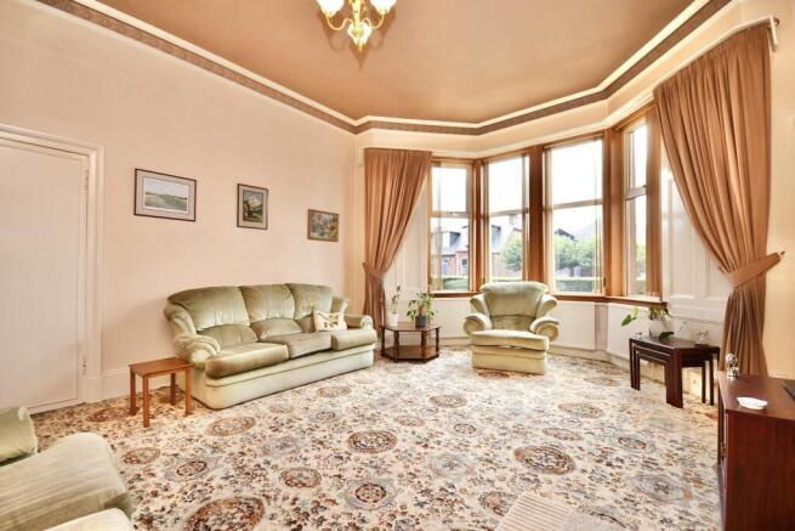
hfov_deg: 100.4
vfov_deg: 77.4
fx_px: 331
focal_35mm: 15
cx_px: 398
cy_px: 266
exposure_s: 1/100
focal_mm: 10
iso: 200
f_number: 5
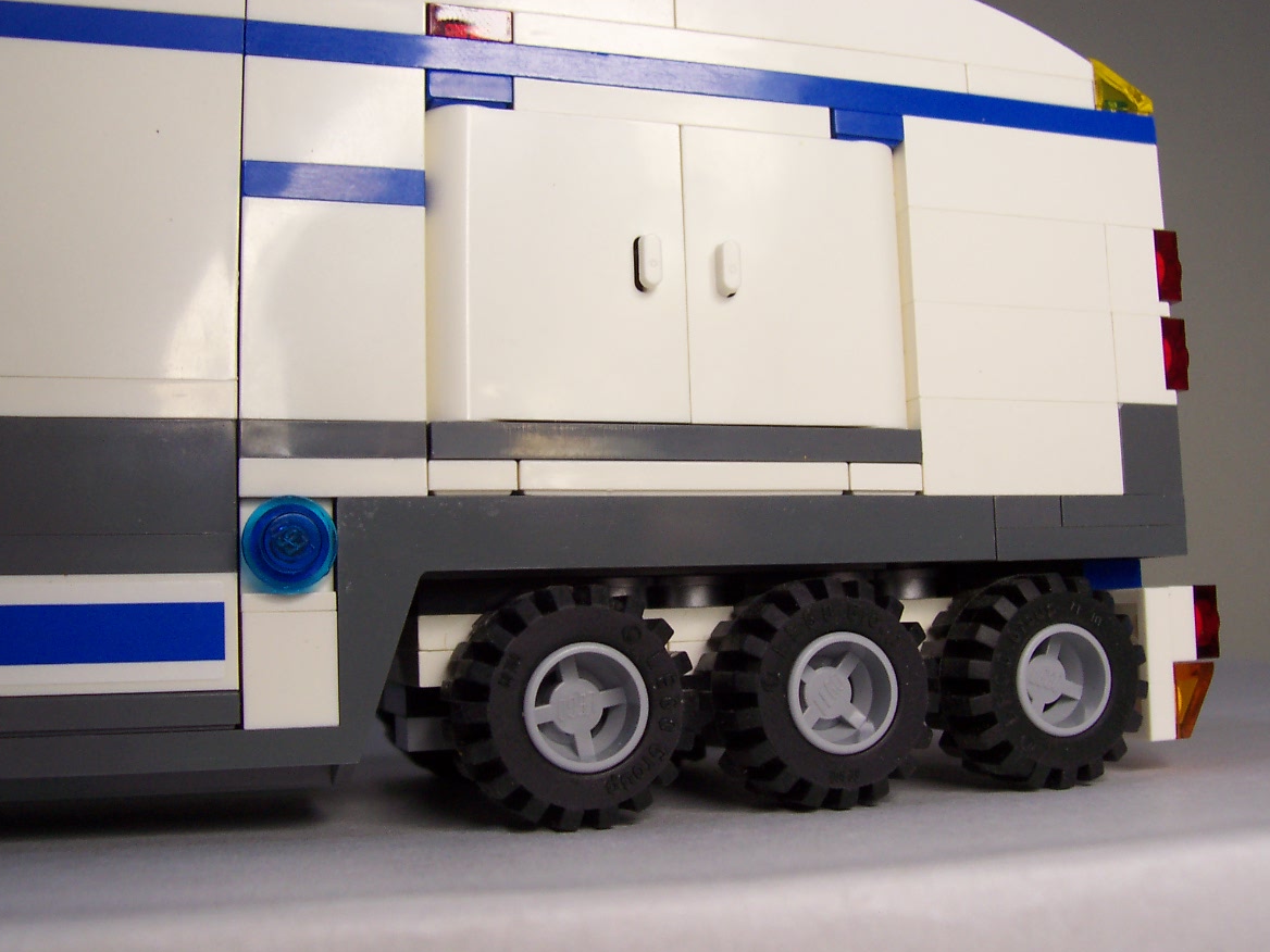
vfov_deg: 37.7
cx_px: 635
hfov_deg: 49.0
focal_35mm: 38
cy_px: 480
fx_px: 1394
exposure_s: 1/60
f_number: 2.8
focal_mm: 5.6
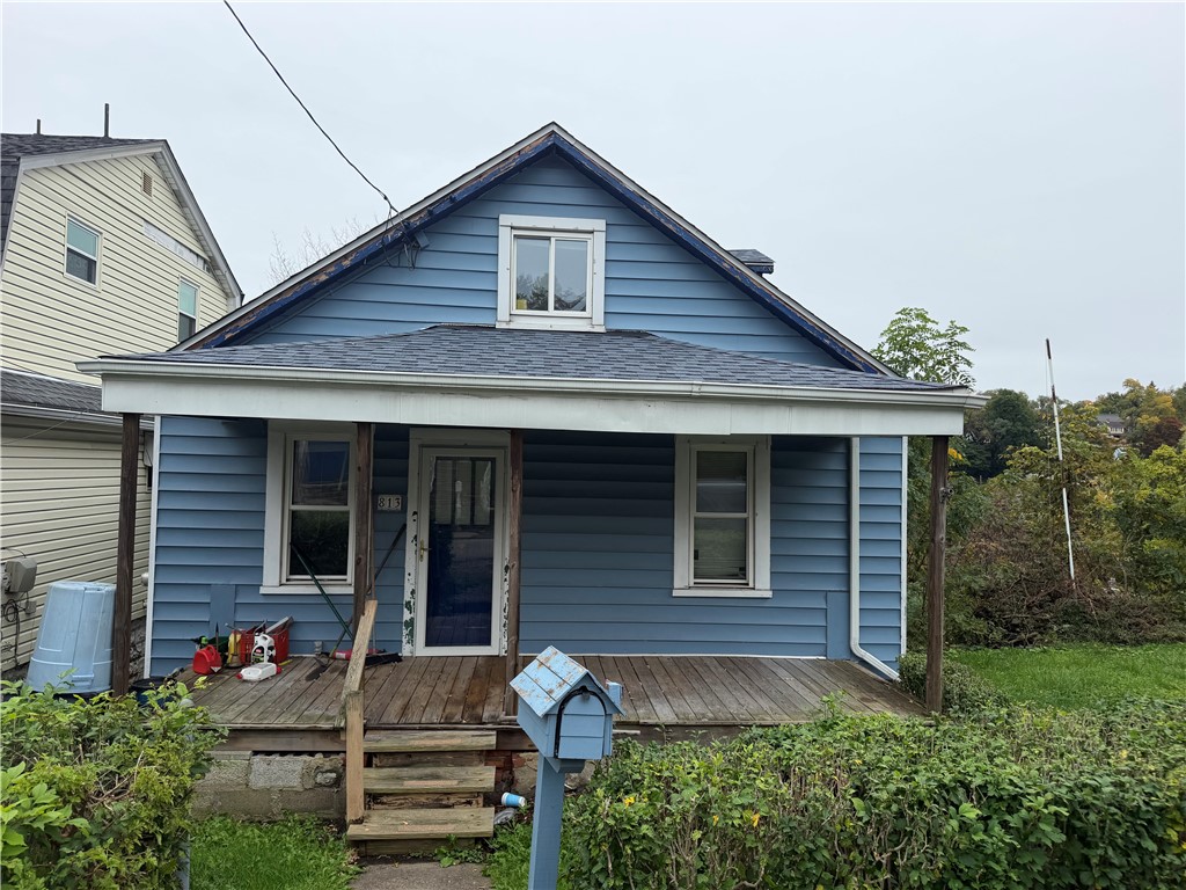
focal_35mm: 24
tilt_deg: +1.0
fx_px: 822
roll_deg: -1.2
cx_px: 593
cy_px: 445
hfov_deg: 71.6
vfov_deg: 56.8
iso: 80
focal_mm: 6.76
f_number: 1.78
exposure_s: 1/1385
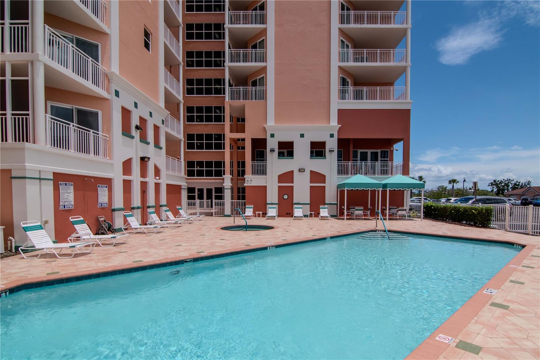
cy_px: 180
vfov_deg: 72.0
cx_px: 270
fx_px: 247
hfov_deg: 95.0
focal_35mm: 16
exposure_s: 1/3200
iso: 800
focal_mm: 11
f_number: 8
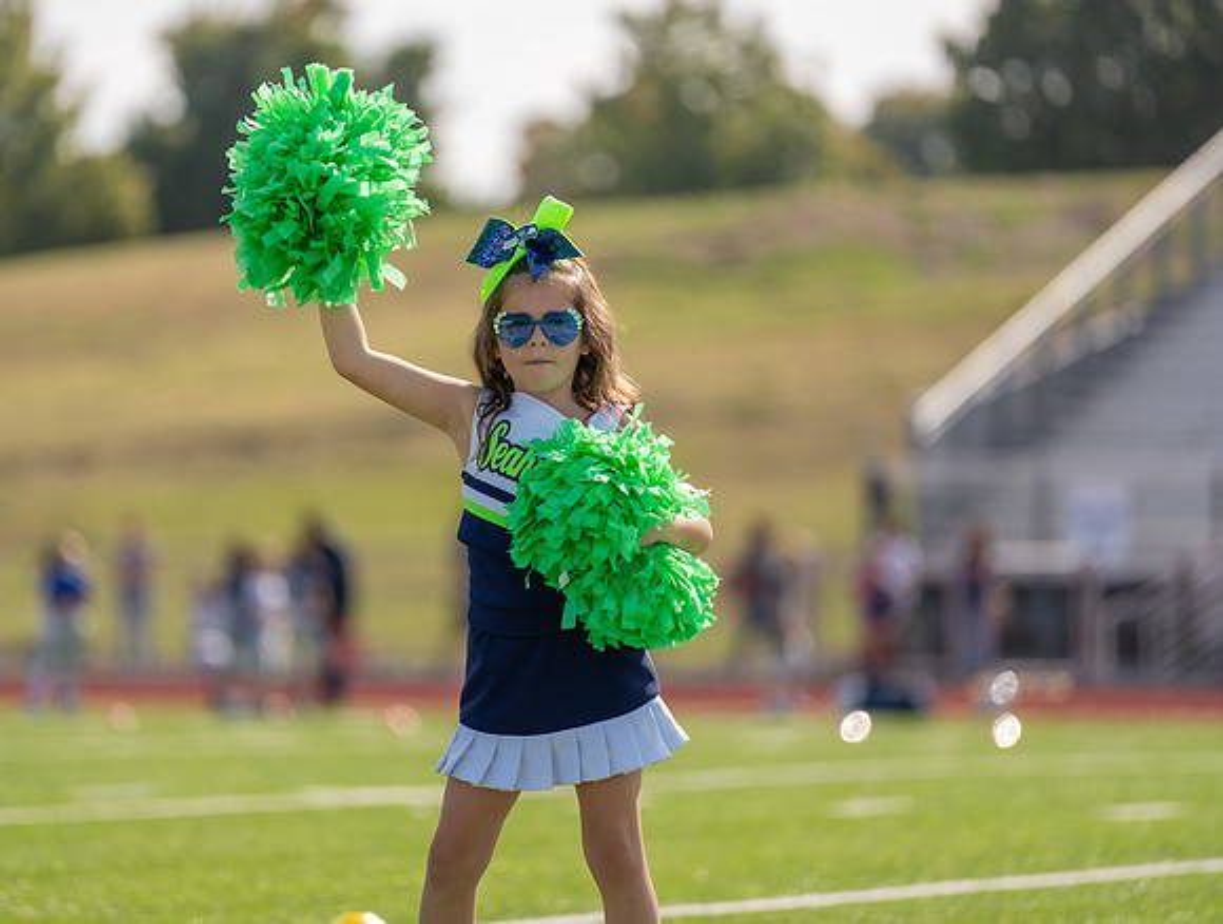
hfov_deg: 8.7
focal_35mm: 227
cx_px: 501
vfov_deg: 6.6
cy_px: 442
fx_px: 8027
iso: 100
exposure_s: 1/2000
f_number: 2.8
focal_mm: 200
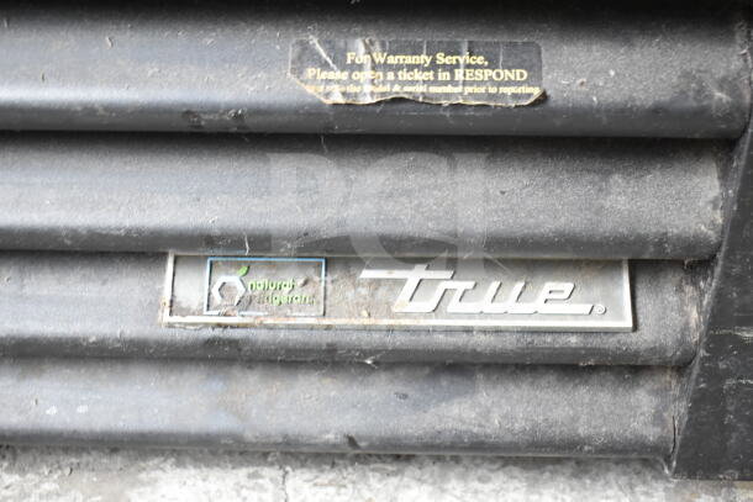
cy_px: 251
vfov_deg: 29.9
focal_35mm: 45
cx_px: 376
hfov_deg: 43.6
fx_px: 941
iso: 1800
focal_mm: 30
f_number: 4.2
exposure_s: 1/50
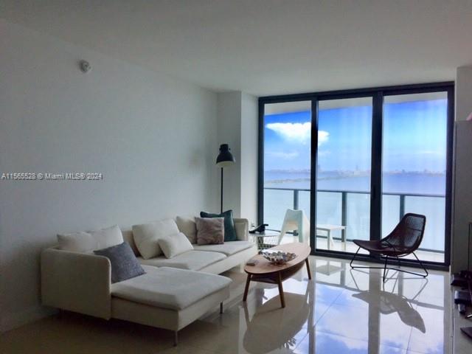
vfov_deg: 48.2
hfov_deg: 61.7
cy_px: 177
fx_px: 395
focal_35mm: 29
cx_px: 236
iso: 32
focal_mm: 4.15
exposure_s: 1/514
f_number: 2.2
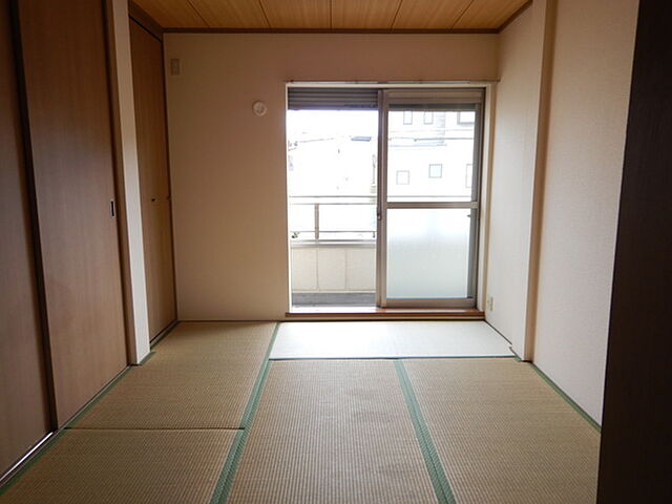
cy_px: 252
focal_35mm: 24
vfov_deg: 56.8
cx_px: 336
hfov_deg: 71.6
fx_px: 466
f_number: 2.8
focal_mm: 4.3
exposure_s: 1/50
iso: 125
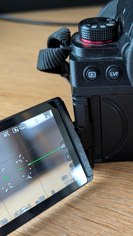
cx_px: 118
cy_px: 127
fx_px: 269
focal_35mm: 43
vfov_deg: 47.3
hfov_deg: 26.8
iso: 1316
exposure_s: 1/79.7
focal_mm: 6.9
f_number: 1.68
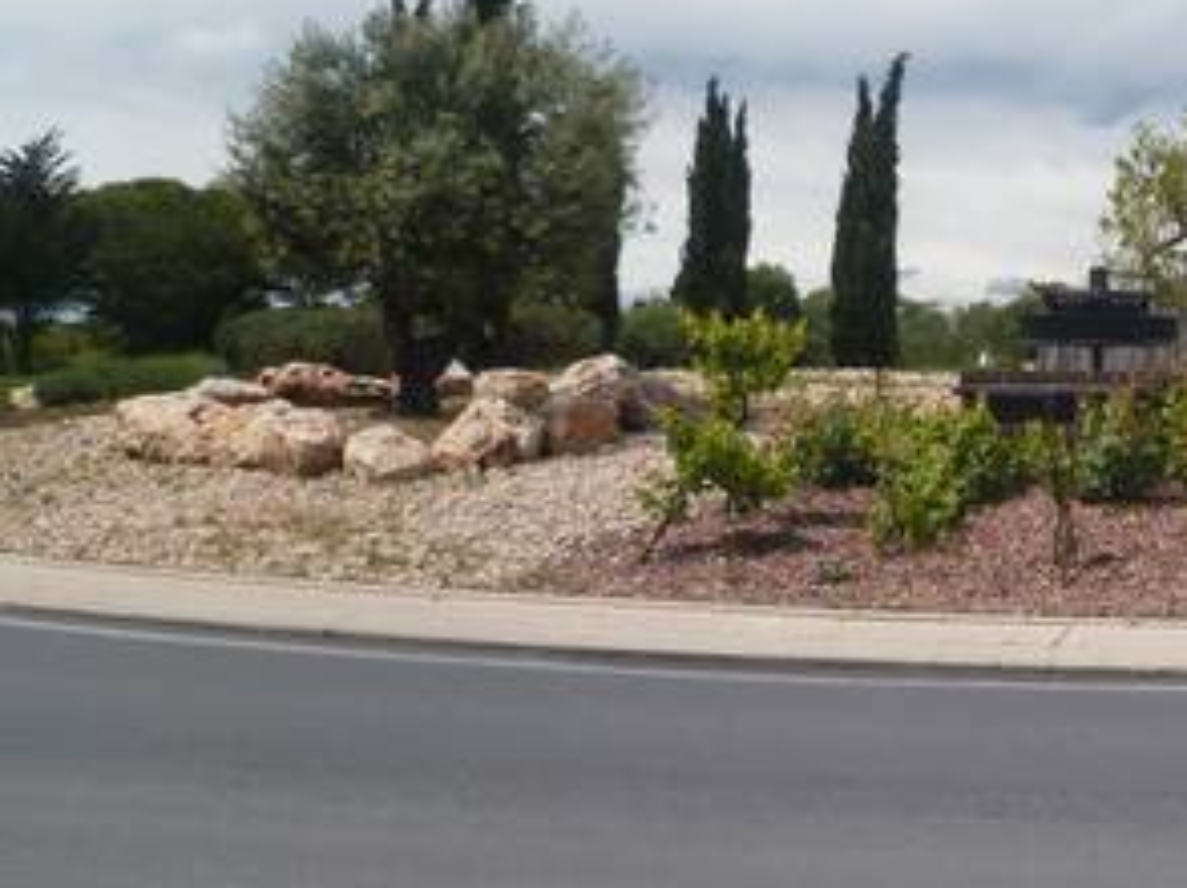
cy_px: 371
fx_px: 2090
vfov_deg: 24.0
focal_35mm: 61
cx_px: 1195
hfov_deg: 29.5
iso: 100
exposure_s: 1/250
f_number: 9
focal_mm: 5
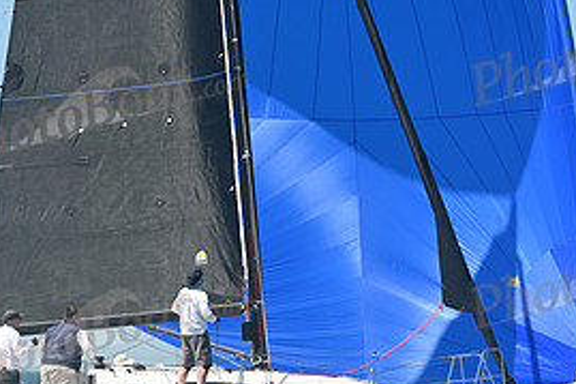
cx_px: 362
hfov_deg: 13.6
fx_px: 2414
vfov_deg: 9.1
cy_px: 192
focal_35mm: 151
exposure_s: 1/1000
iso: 320
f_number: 7.1
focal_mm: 70
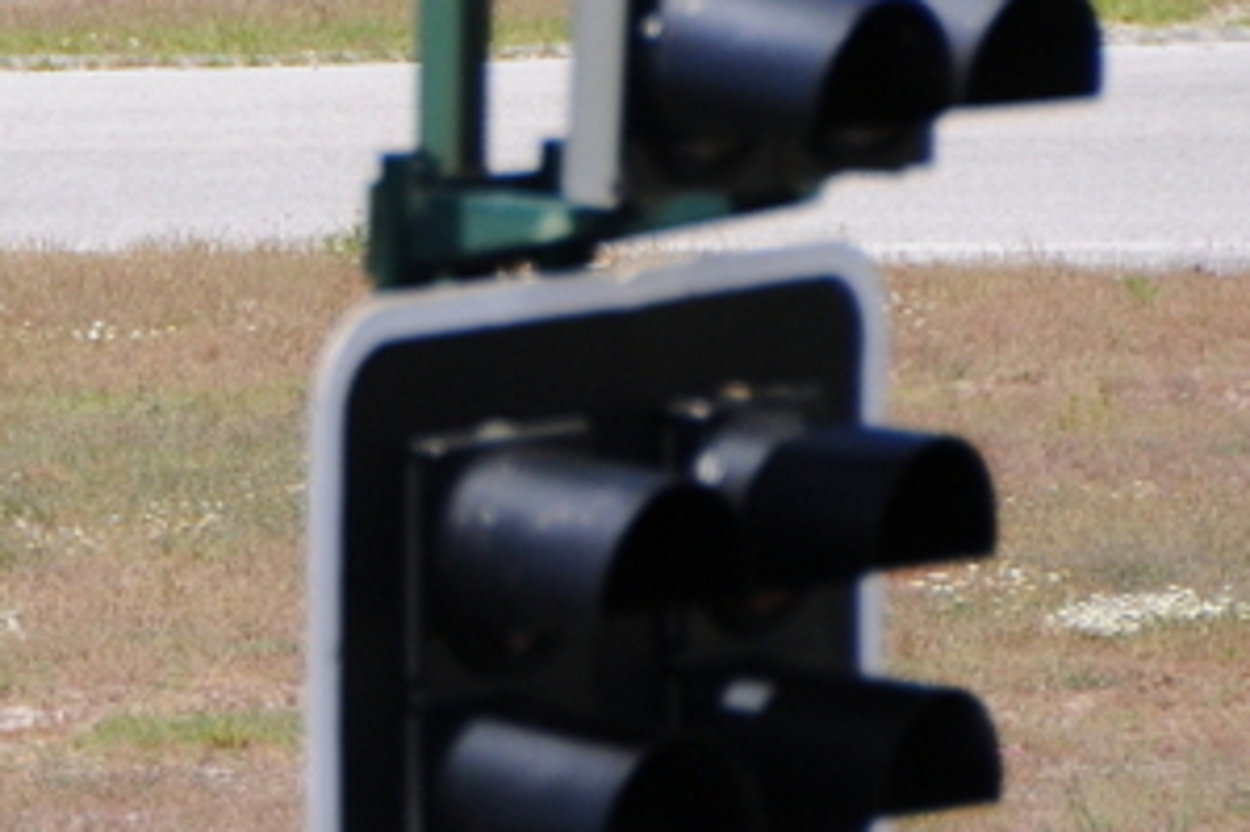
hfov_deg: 2.0
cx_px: -217
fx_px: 35604
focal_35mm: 1026
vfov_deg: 1.3
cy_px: 686
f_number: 5.6
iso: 400
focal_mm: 200
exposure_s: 1/2000
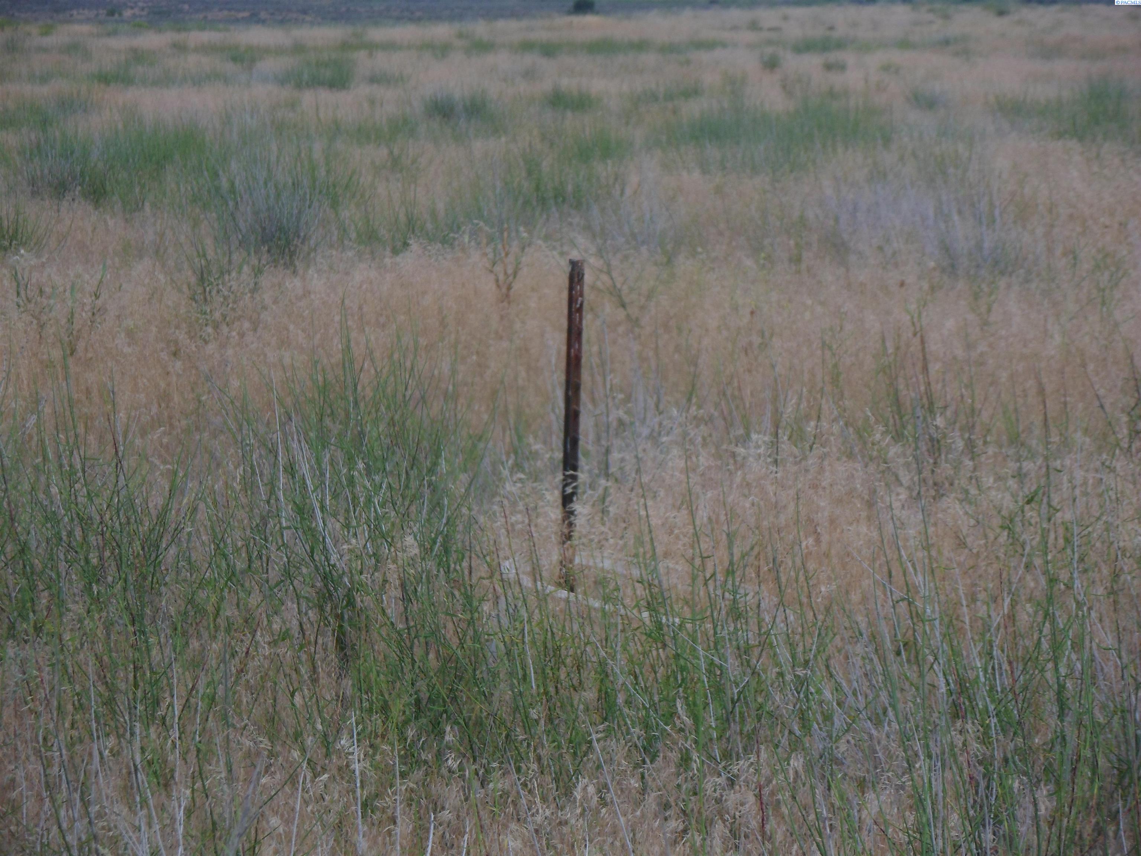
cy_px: 428
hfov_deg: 12.2
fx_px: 5340
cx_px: 570
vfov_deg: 9.2
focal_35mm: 162
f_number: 5.5
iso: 80
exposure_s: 1/500
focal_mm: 28.7
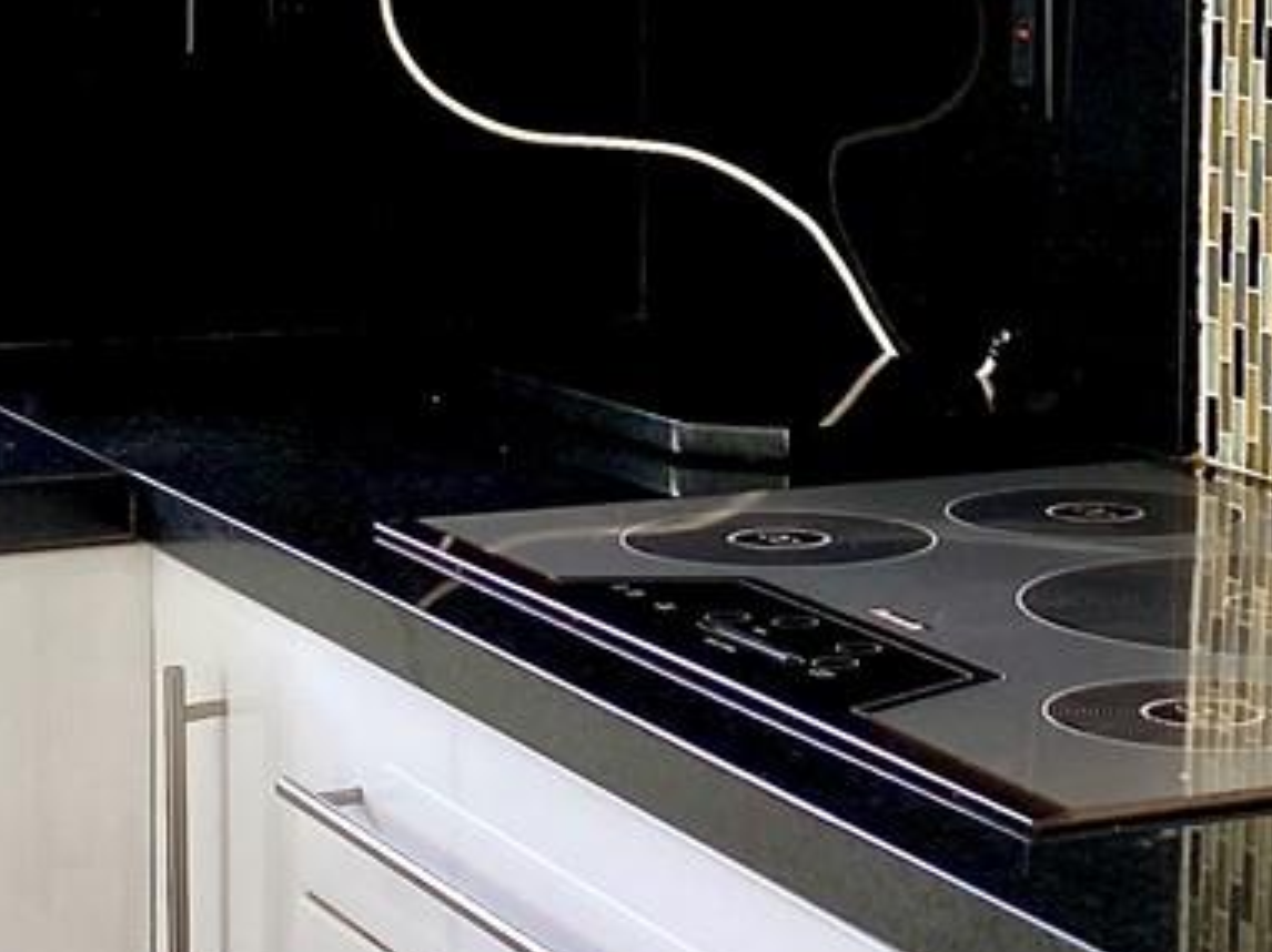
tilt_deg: -6.8
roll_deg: -1.7
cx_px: 1139
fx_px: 4003
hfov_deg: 17.8
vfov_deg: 13.5
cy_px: 230
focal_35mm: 109
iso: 100
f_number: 1.8
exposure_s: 1/120
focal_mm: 4.25
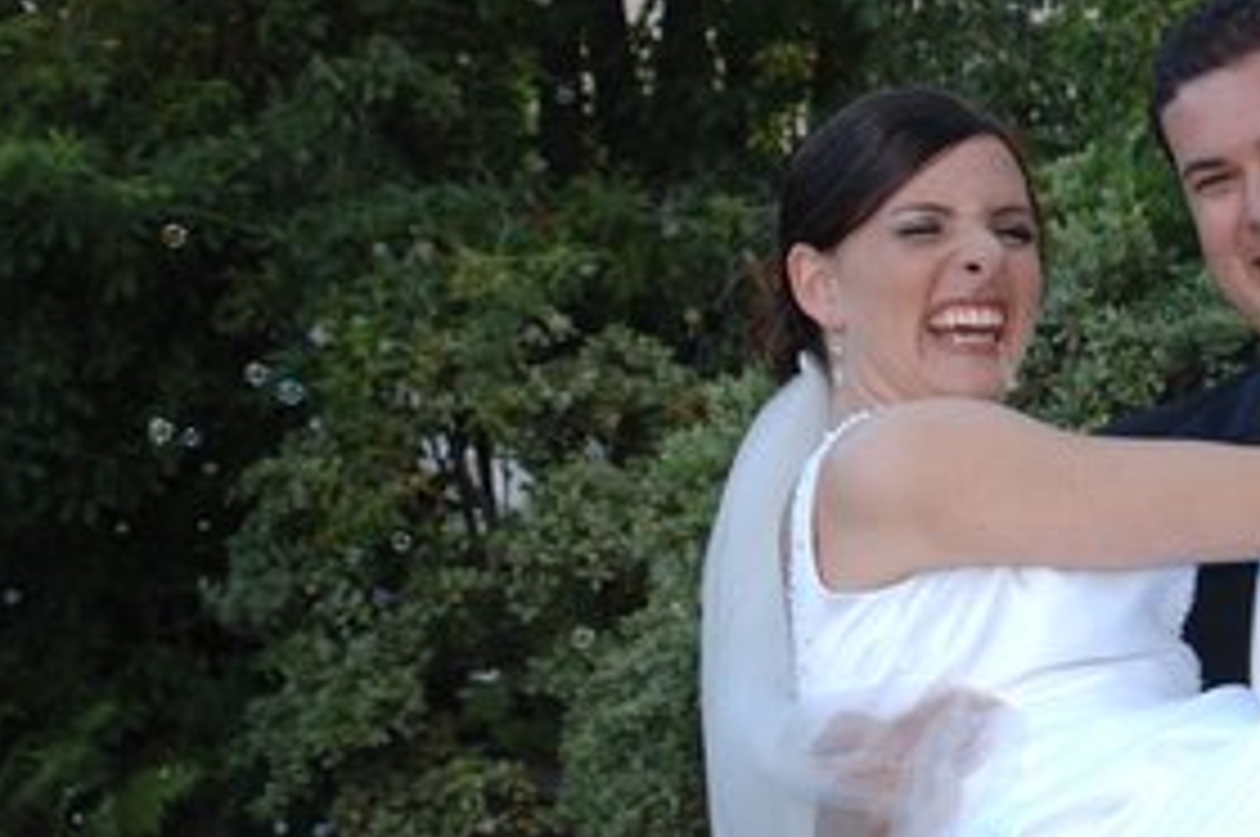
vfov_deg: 9.5
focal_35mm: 144
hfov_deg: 14.1
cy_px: 551
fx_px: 5034
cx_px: 1166
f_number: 5.6
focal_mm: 42
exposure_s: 1/125
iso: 400
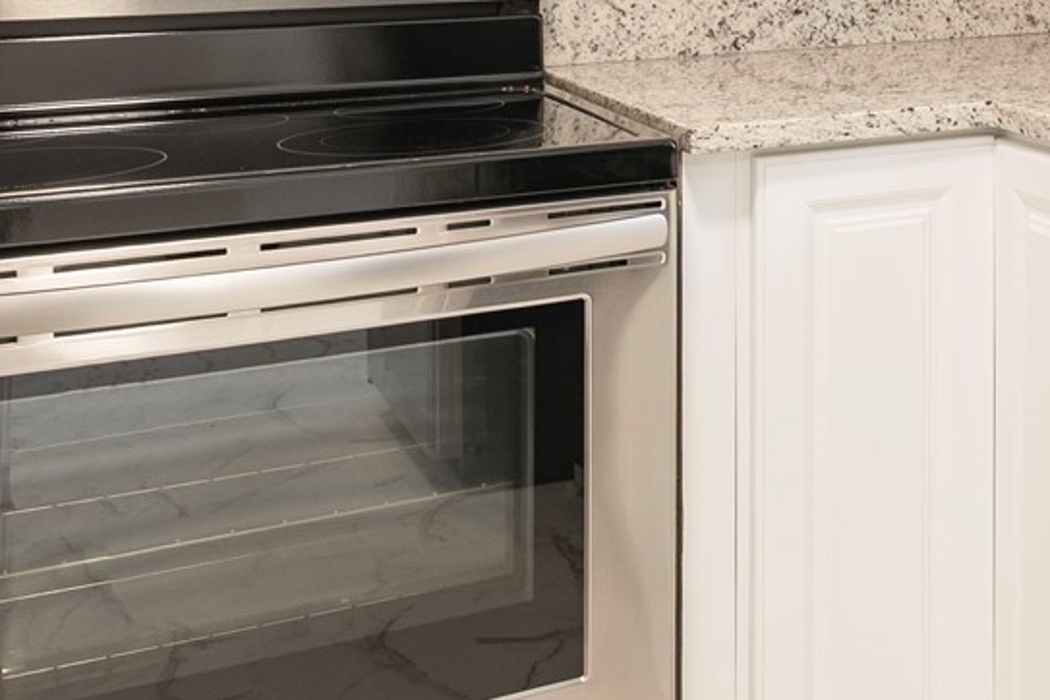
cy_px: -137
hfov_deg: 27.3
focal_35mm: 64
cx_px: 1298
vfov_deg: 20.0
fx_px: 1867
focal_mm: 16
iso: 100
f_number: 7.1
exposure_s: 1/2
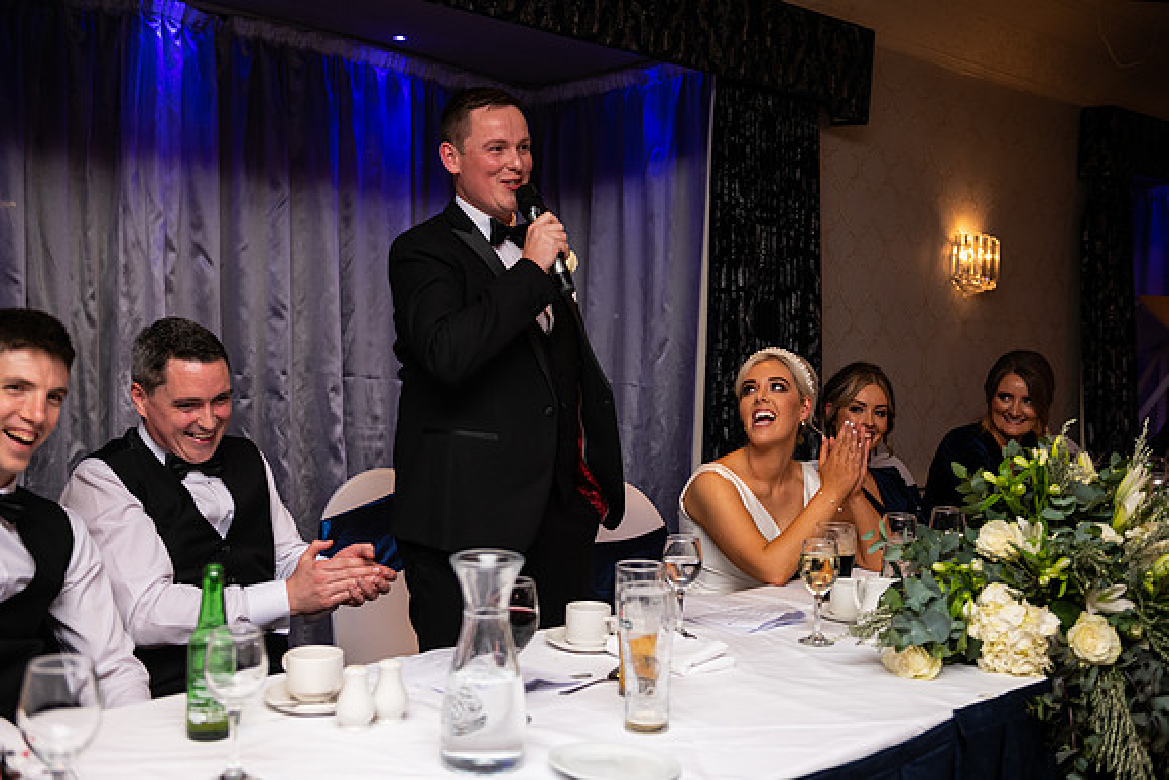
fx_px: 1364
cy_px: 390
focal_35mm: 42
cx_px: 584
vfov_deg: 31.9
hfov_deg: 46.4
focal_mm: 42
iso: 640
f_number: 3.5
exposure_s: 1/160
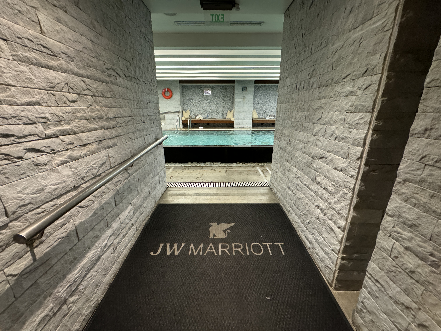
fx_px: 178
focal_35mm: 14
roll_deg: -0.2
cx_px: 220
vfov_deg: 85.7
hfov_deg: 102.1
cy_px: 166
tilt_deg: -18.1
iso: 1000
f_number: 2.2
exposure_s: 1/60
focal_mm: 2.22
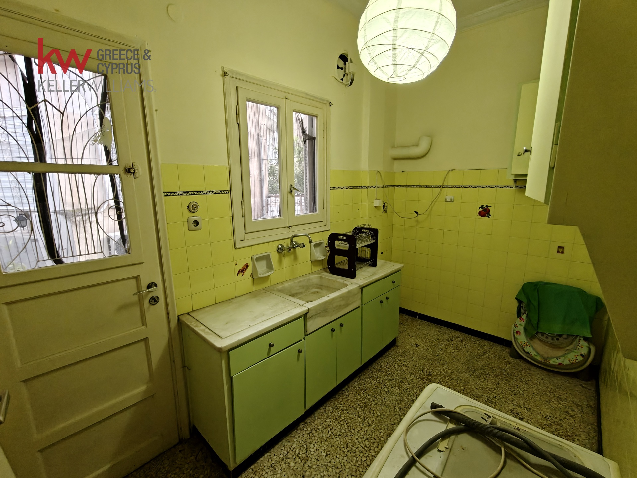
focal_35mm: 15
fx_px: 276
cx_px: 318
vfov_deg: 81.7
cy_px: 239
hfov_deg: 98.2
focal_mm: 2.3
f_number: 2
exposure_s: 1/33
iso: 640
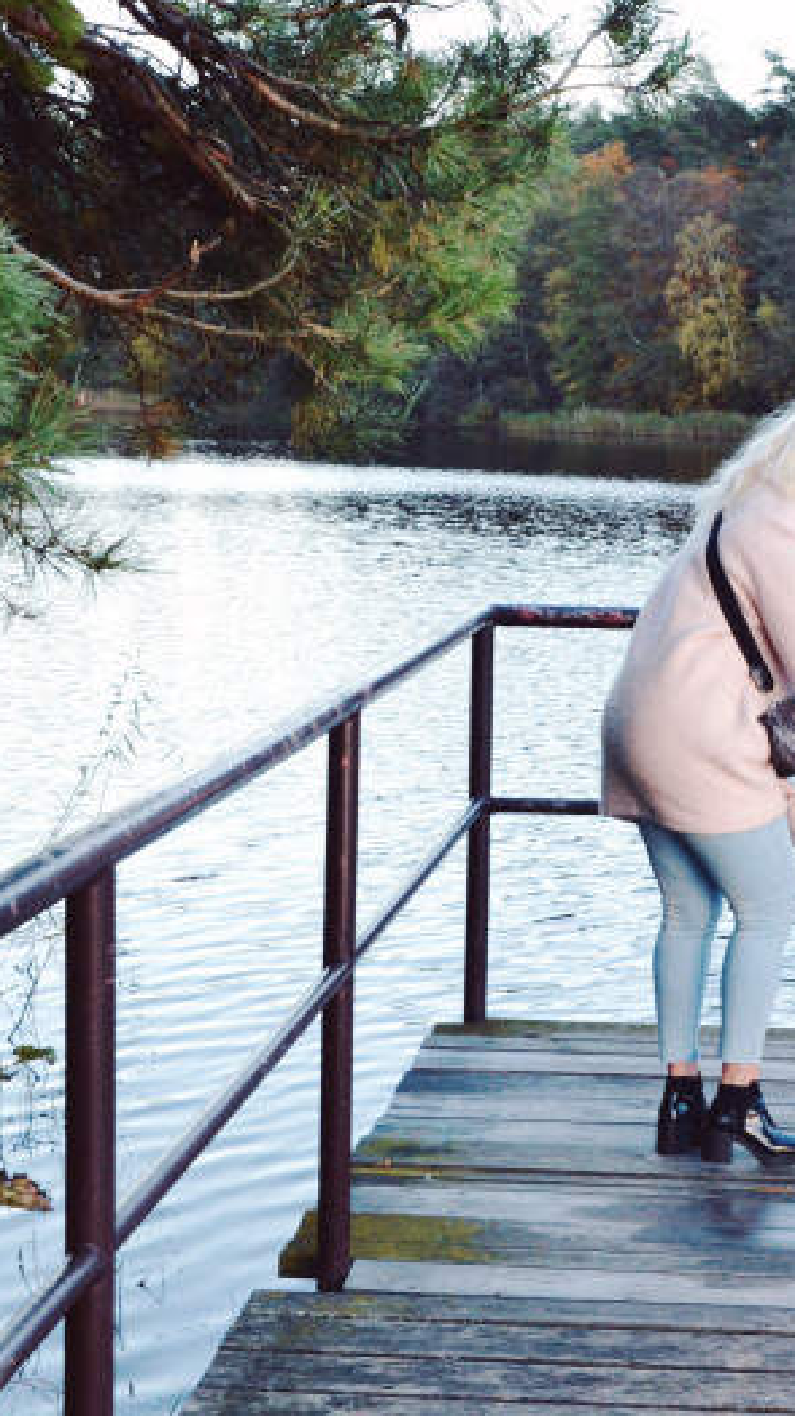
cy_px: 711
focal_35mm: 67
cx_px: 658
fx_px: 2513
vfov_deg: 31.4
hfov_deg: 17.8
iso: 1600
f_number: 9
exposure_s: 1/200
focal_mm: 28
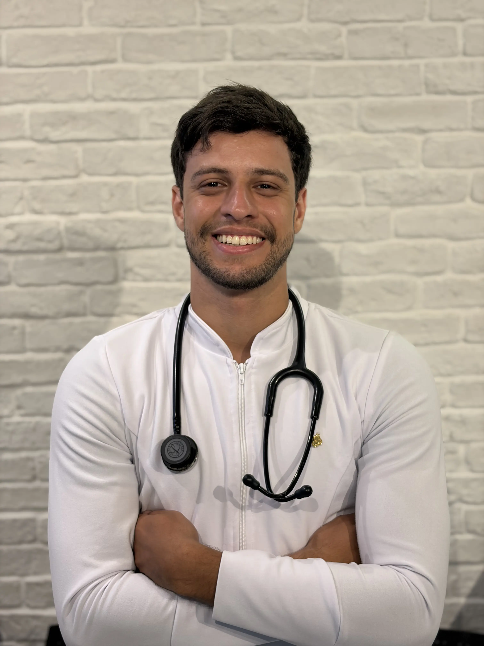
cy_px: 323
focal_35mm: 52
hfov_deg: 28.0
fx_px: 969
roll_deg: +1.4
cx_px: 242
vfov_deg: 36.8
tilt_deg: -7.9
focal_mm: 5.96
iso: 125
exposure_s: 1/60
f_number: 1.6
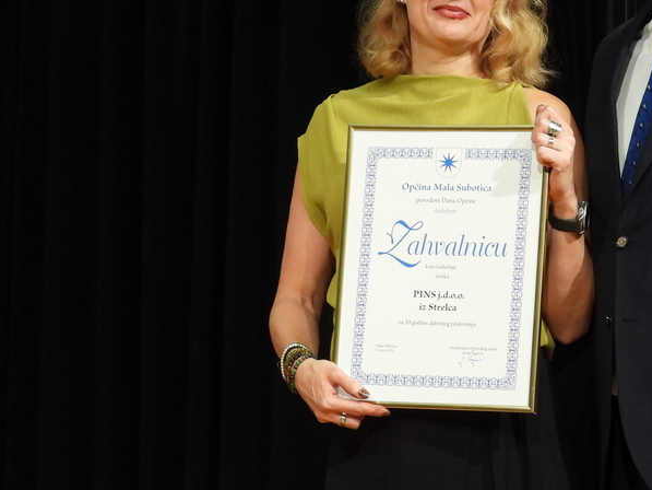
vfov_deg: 7.6
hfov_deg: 10.1
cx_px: 357
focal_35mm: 195
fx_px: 3674
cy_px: 142
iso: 400
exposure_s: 1/40
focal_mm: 17.5
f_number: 3.5
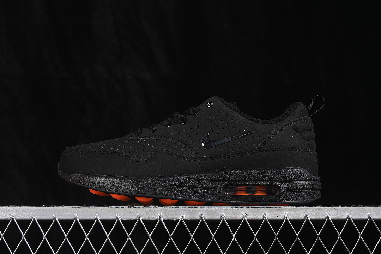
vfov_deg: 18.2
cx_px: 190
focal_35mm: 75
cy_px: 127
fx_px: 794
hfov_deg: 27.0
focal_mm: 50
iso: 160
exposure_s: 1/60
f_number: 6.3
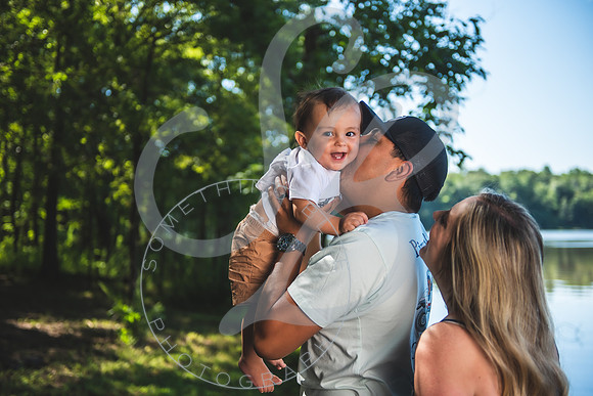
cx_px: 288
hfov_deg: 39.3
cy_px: 198
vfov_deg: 26.8
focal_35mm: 50
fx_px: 831
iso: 100
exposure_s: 1/800
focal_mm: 48
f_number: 2.8
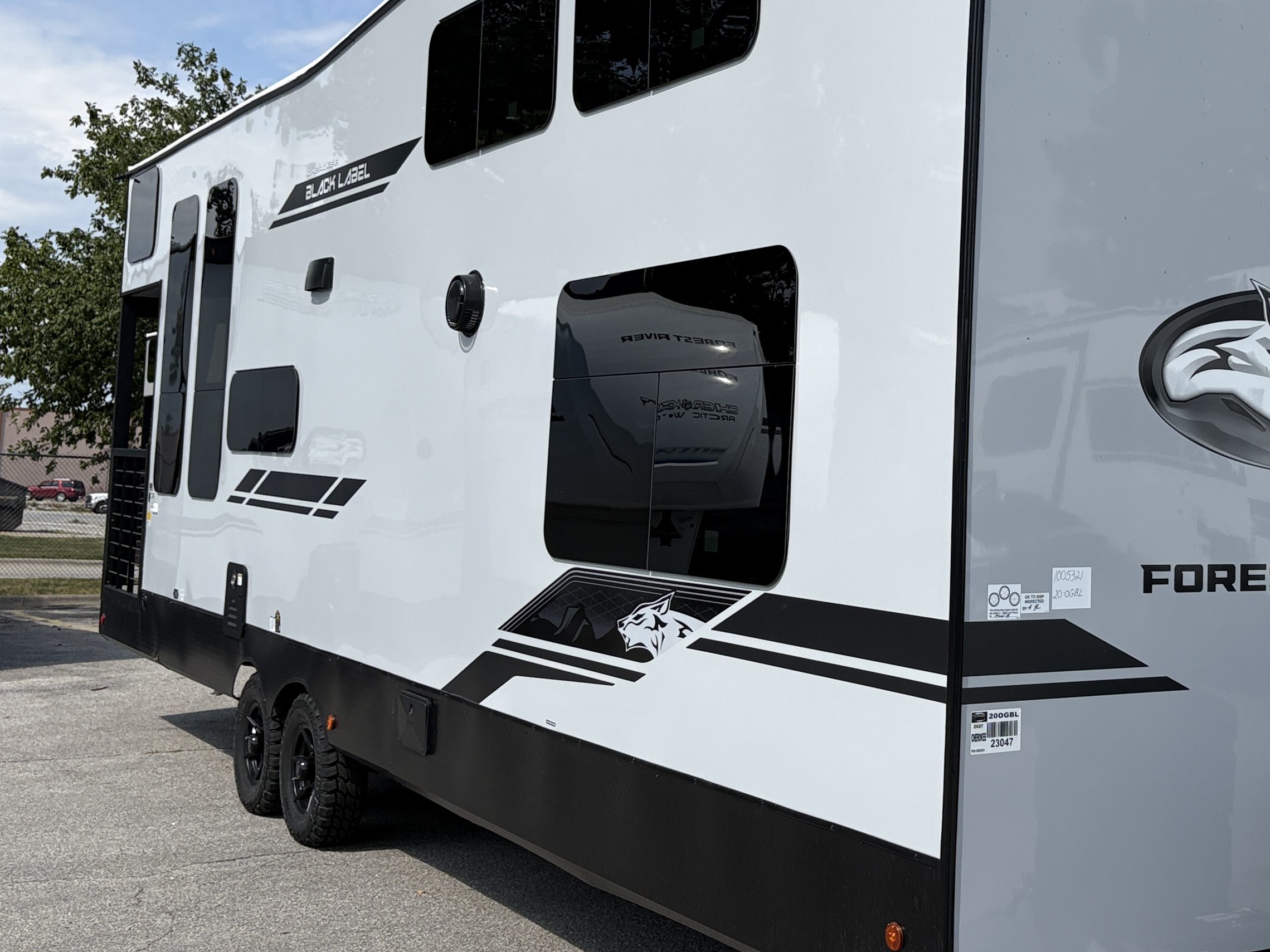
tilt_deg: +7.2
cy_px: 324
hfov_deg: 40.6
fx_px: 1688
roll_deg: -3.1
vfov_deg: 31.3
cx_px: 880
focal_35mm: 46
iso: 50
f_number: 1.6
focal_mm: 5.96
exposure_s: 1/5814
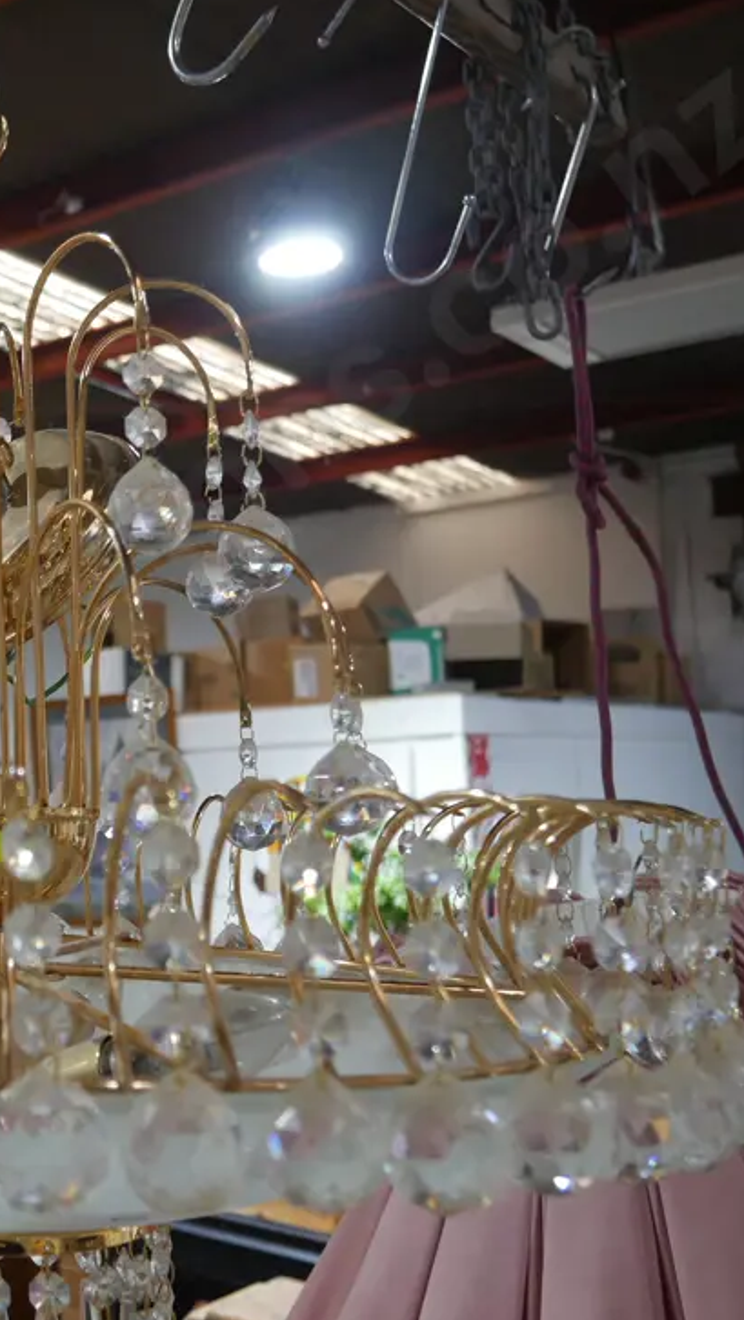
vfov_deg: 47.3
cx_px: 5
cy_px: 658
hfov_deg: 26.3
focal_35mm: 43
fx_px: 1506
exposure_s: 1/60
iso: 400
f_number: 3.5
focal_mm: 14
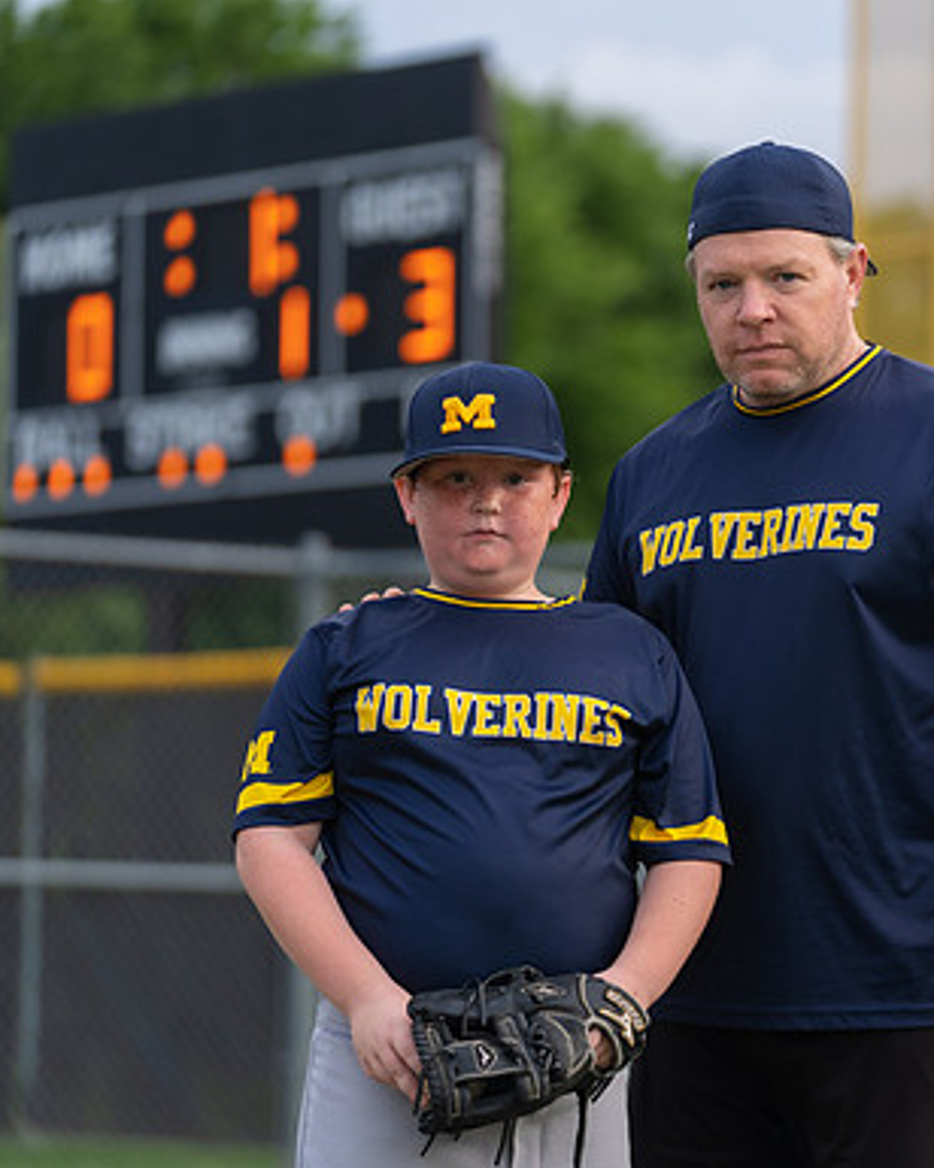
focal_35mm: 177
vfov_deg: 10.9
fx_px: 6116
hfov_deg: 8.7
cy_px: 584
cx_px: 704
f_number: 2.8
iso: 250
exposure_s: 1/320
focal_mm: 125
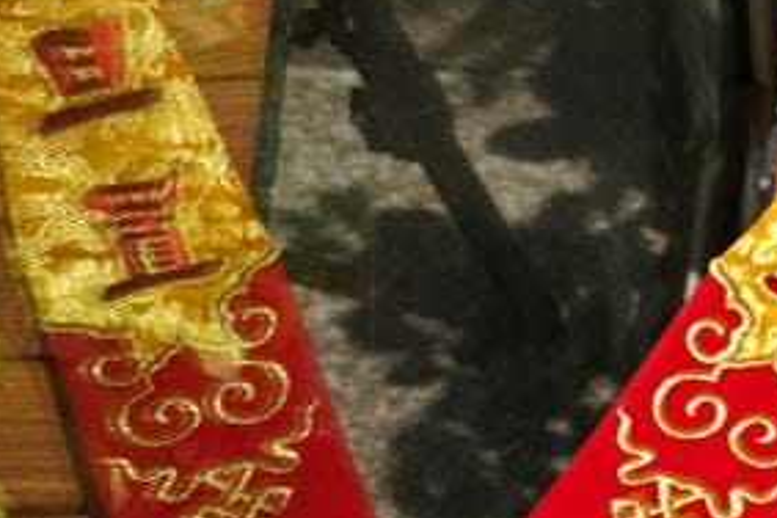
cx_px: 882
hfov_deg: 13.5
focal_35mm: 149
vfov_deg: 9.0
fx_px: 3216
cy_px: -256
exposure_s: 1/400
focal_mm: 35
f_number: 6.3
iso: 100
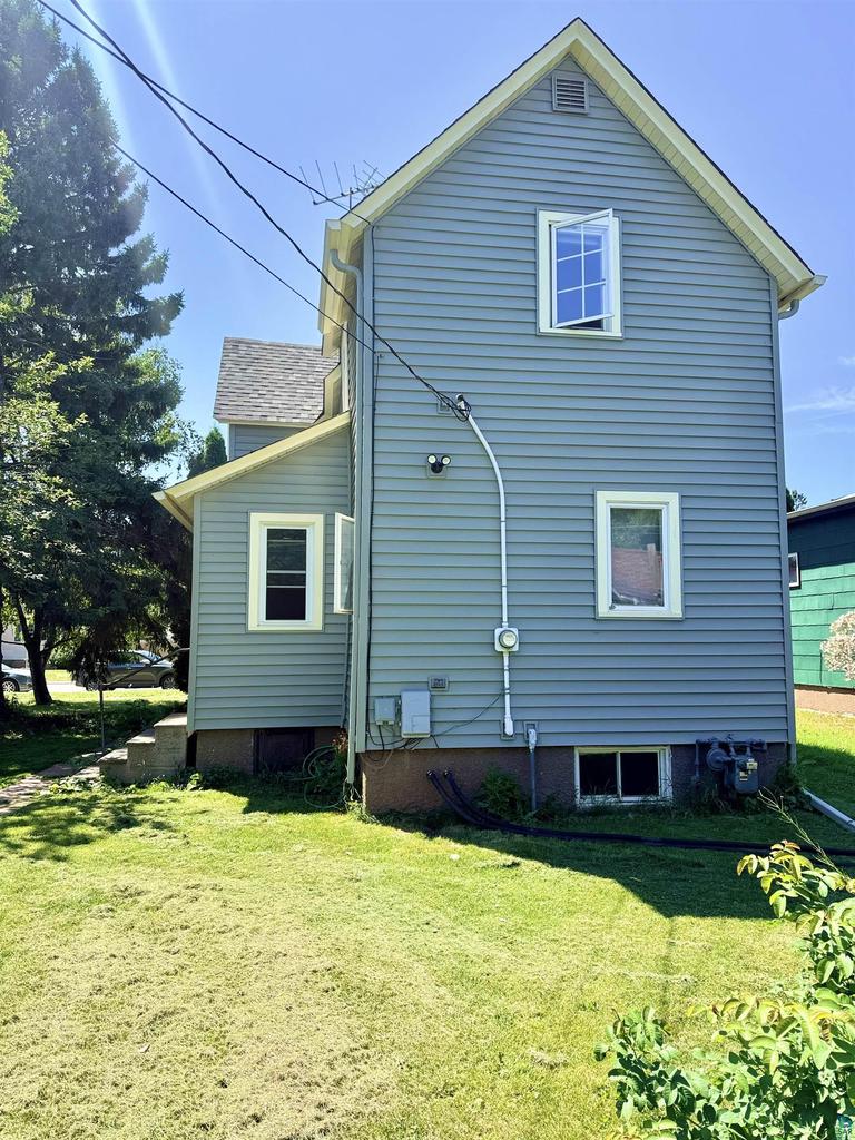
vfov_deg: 71.6
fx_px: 790
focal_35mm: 24
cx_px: 428
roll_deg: +0.4
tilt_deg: +6.1
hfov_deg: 56.8
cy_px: 570
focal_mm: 6.76
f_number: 1.78
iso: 80
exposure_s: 1/2525
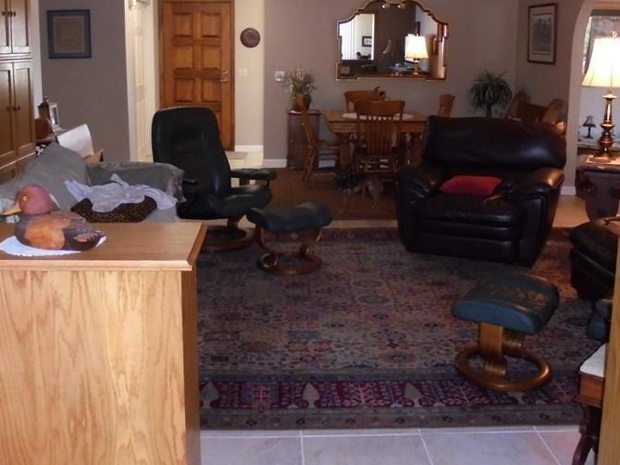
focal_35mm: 40
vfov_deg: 35.7
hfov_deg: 46.8
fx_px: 716
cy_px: 163
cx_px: 296
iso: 500
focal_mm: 4.6
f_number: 3.5
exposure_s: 1/30
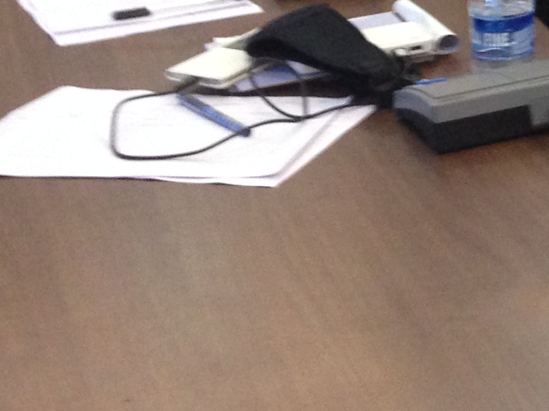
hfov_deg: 13.5
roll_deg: -3.0
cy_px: -185
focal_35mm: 133
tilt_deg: -14.4
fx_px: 2109
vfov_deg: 10.8
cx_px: 948
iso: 200
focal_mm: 4.12
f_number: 2.4
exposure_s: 1/20
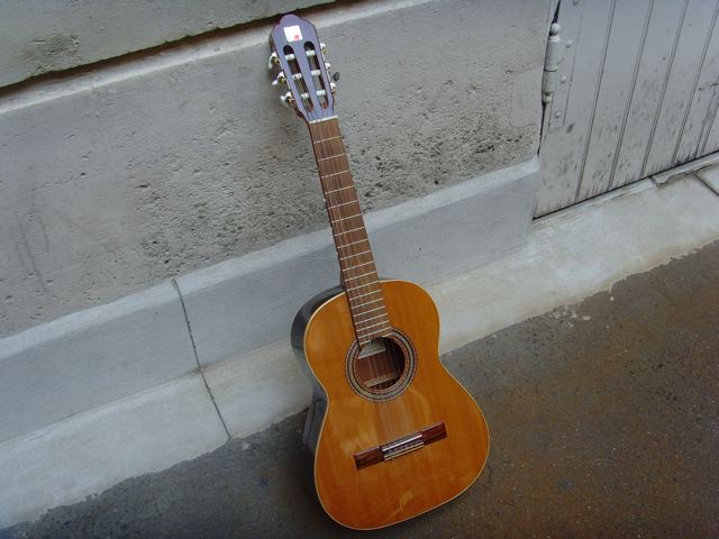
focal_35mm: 39
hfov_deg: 47.9
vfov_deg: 36.8
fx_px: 810
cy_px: 270
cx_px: 360
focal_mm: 6.6
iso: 100
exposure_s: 1/90
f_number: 3.5
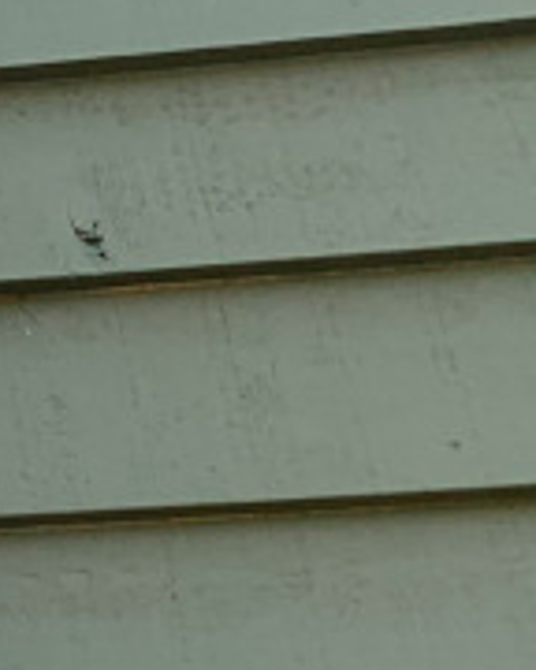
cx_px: -1065
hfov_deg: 9.2
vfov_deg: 13.9
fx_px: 2677
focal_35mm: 135
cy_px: 752
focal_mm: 4.25
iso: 25
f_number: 1.8
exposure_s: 1/157
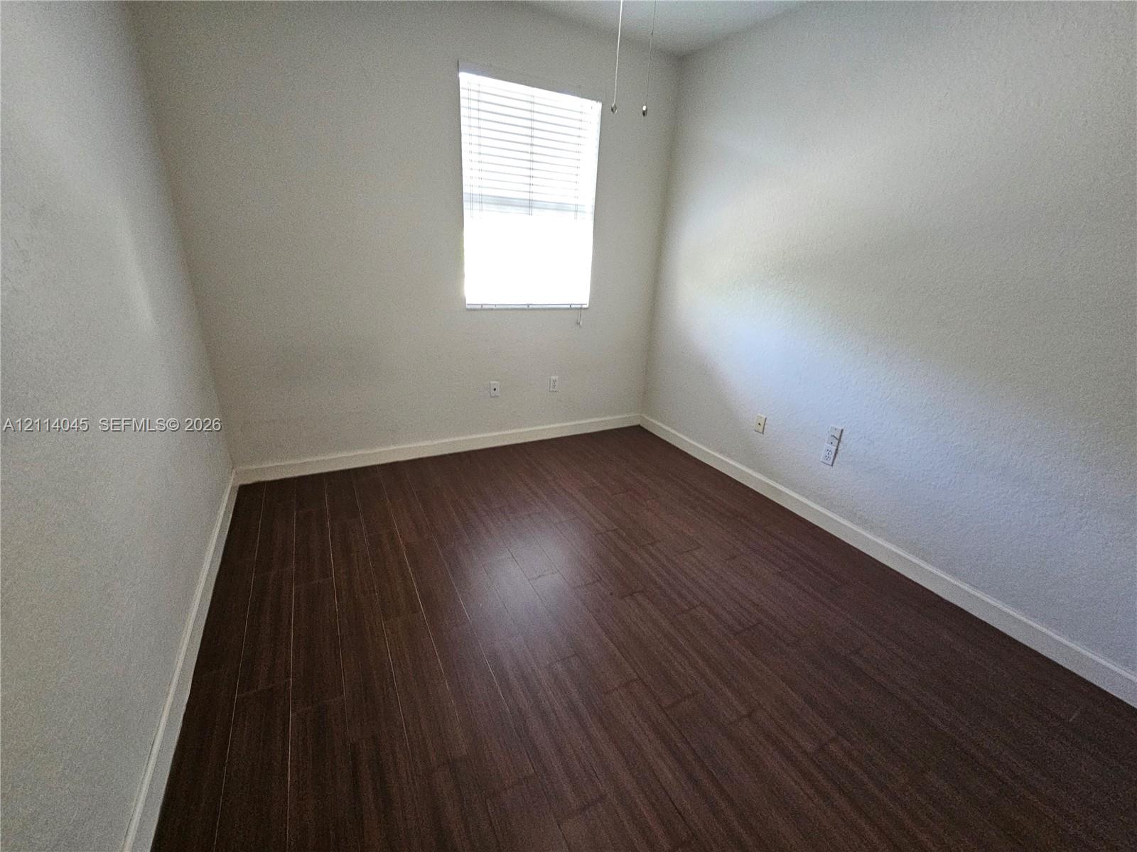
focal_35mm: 13
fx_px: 427
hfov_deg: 106.2
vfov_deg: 89.9
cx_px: 568
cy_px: 426
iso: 400
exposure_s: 1/30
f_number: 2.2
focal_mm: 2.2
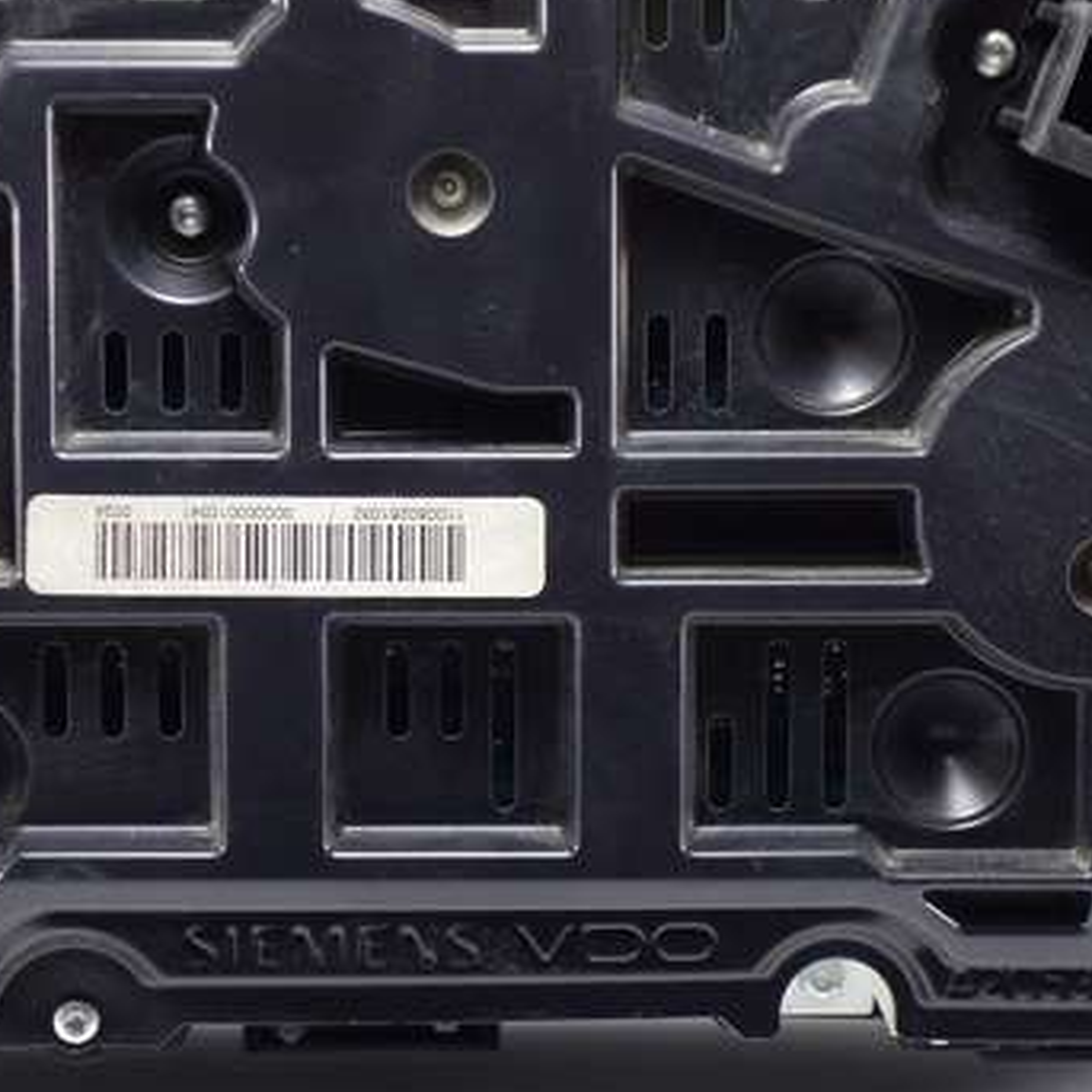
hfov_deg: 11.0
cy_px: 544
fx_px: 5675
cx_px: 444
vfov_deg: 11.0
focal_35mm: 159
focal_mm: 29.15
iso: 800
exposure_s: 1/80
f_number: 4.5
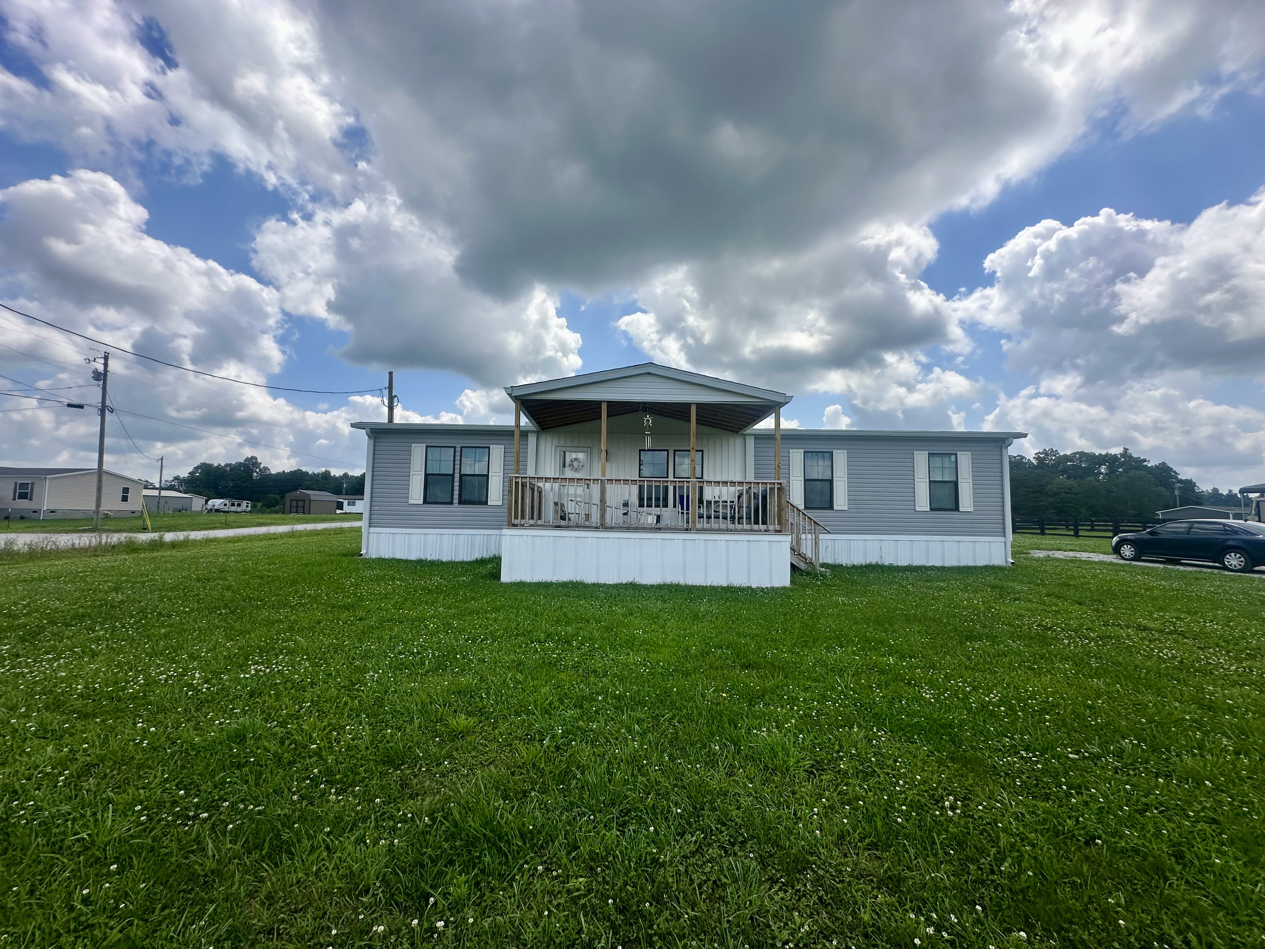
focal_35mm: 14
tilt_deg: +6.2
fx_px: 512
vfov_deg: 85.7
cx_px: 632
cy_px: 474
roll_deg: -0.6
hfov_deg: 102.1
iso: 50
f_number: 2.2
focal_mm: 2.22
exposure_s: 1/2681
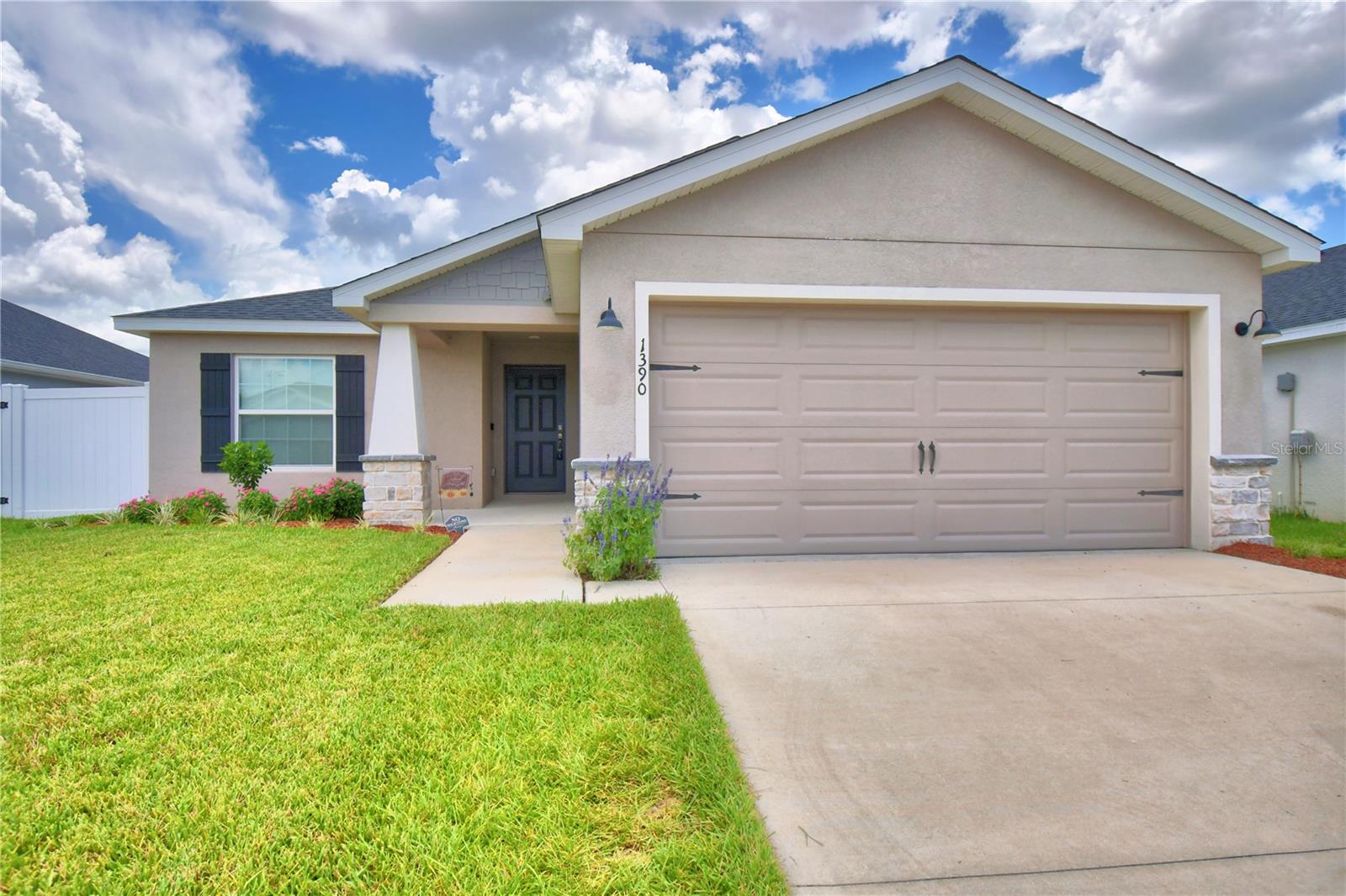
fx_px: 785
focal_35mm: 21
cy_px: 448
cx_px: 673
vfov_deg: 59.5
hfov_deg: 81.2
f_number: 5
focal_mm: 14
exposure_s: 1/1250
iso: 100
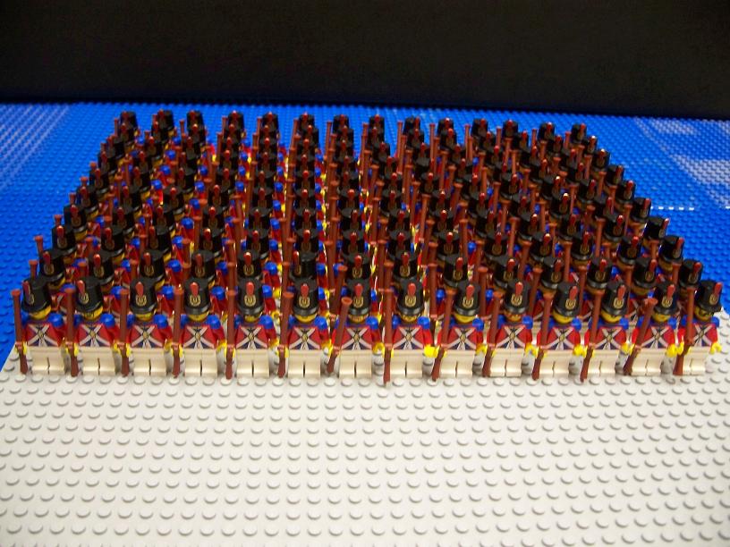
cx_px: 365
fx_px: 780
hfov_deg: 50.1
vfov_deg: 38.7
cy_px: 274
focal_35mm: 37
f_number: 2.8
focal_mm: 7.8
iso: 400
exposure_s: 1/25
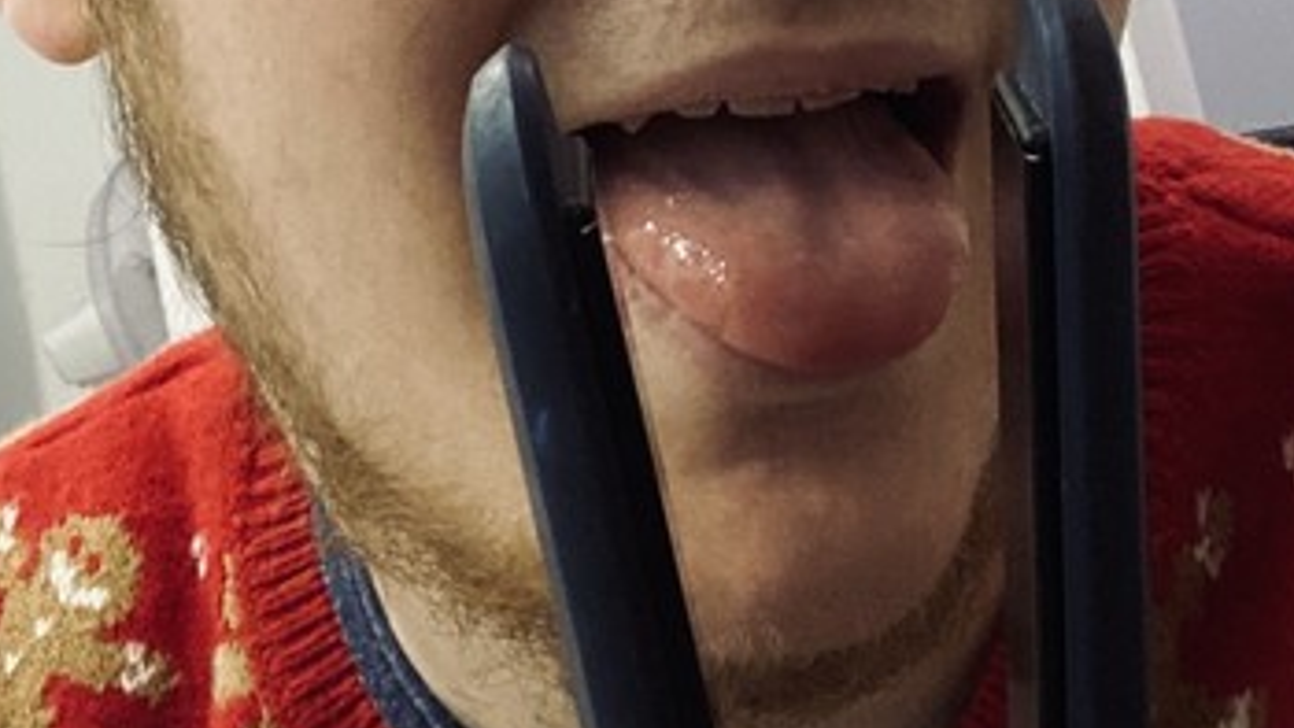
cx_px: 878
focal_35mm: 84
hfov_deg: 25.2
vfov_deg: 13.3
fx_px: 2883
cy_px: -495
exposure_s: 1/25
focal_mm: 2.71
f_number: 2.2
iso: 320
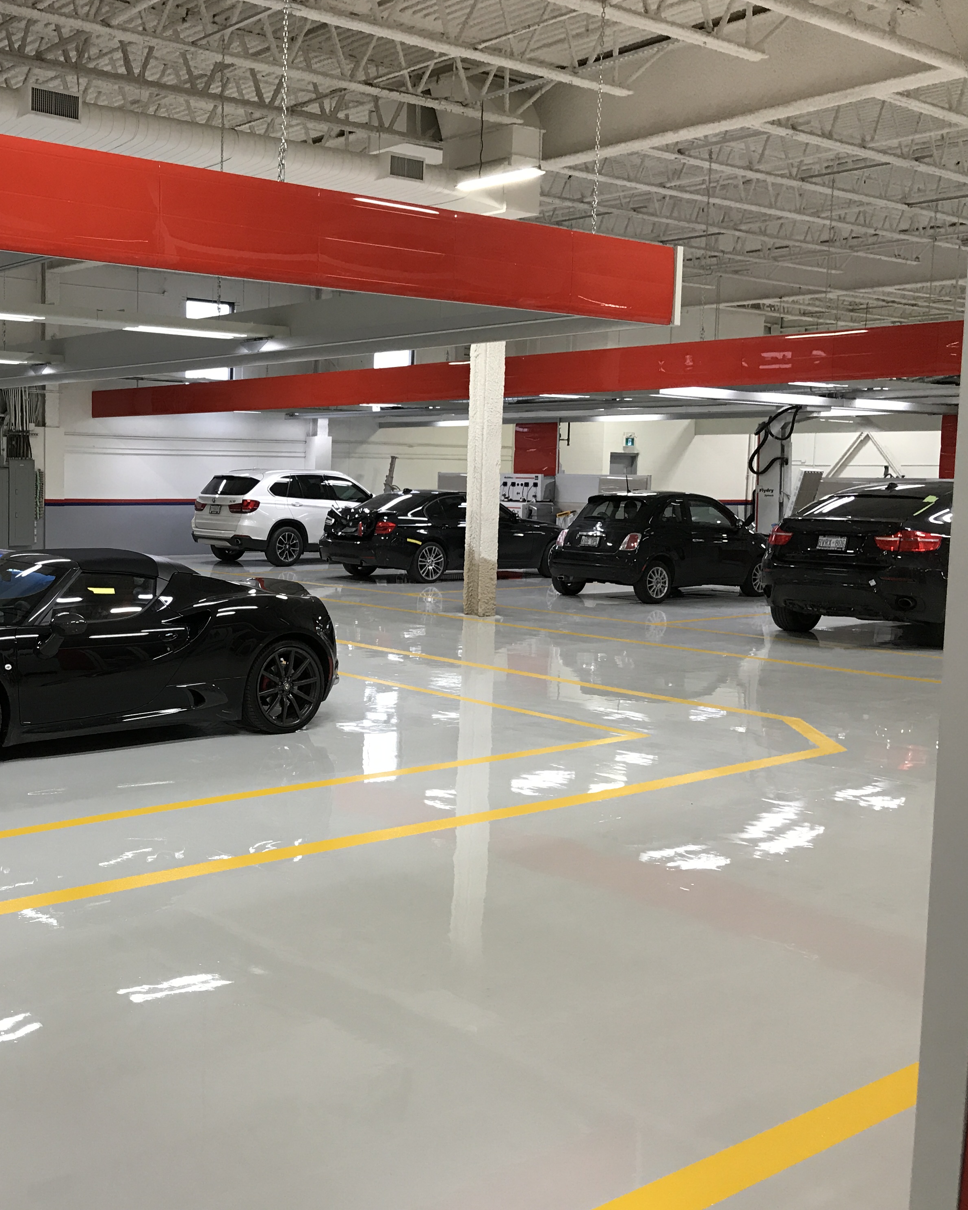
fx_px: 1325
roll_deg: -0.5
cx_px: 176
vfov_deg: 49.1
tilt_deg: -4.8
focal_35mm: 37
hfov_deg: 38.4
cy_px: 603
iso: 25
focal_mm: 3.99
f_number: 1.8
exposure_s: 1/30
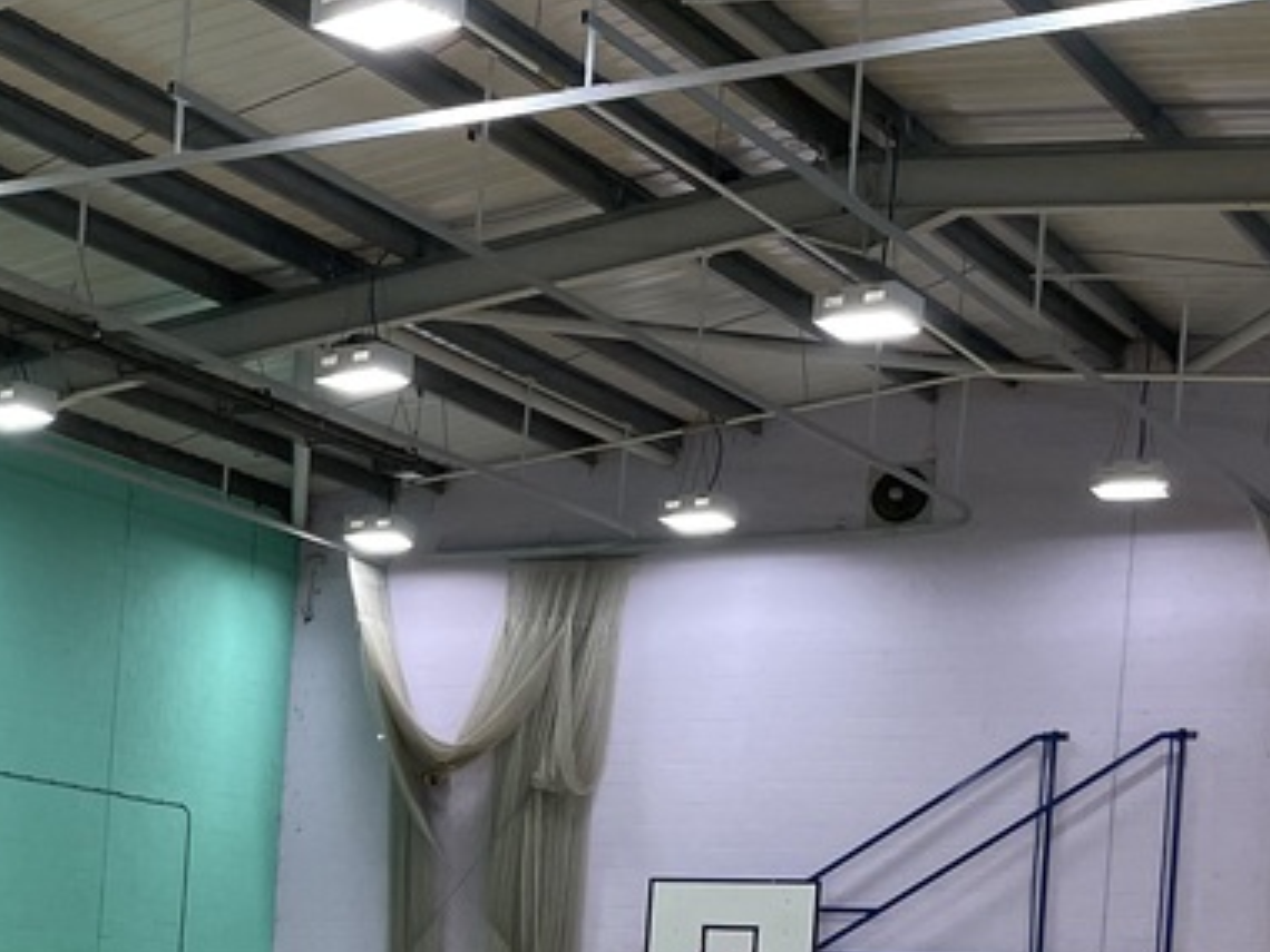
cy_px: 1086
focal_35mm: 82
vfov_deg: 17.3
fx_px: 3008
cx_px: -411
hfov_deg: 21.4
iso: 100
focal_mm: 4.2
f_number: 1.6
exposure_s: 1/100
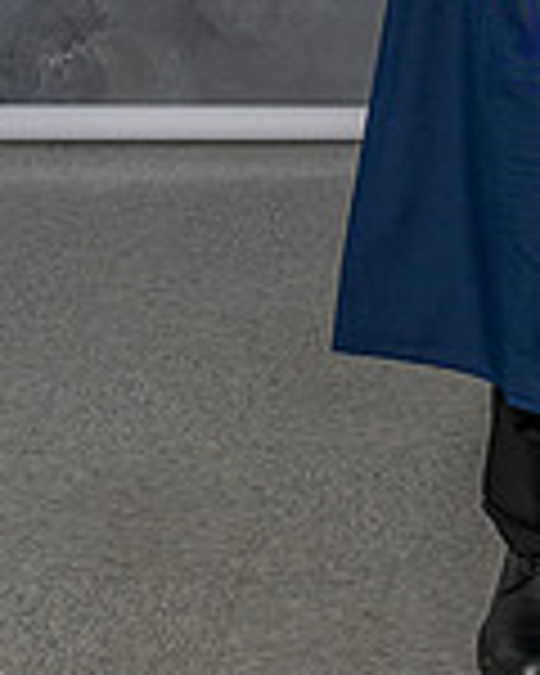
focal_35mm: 137
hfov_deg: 11.1
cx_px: 596
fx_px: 2737
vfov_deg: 12.6
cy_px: -609
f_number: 4.5
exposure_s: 1/200
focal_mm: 24
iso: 200
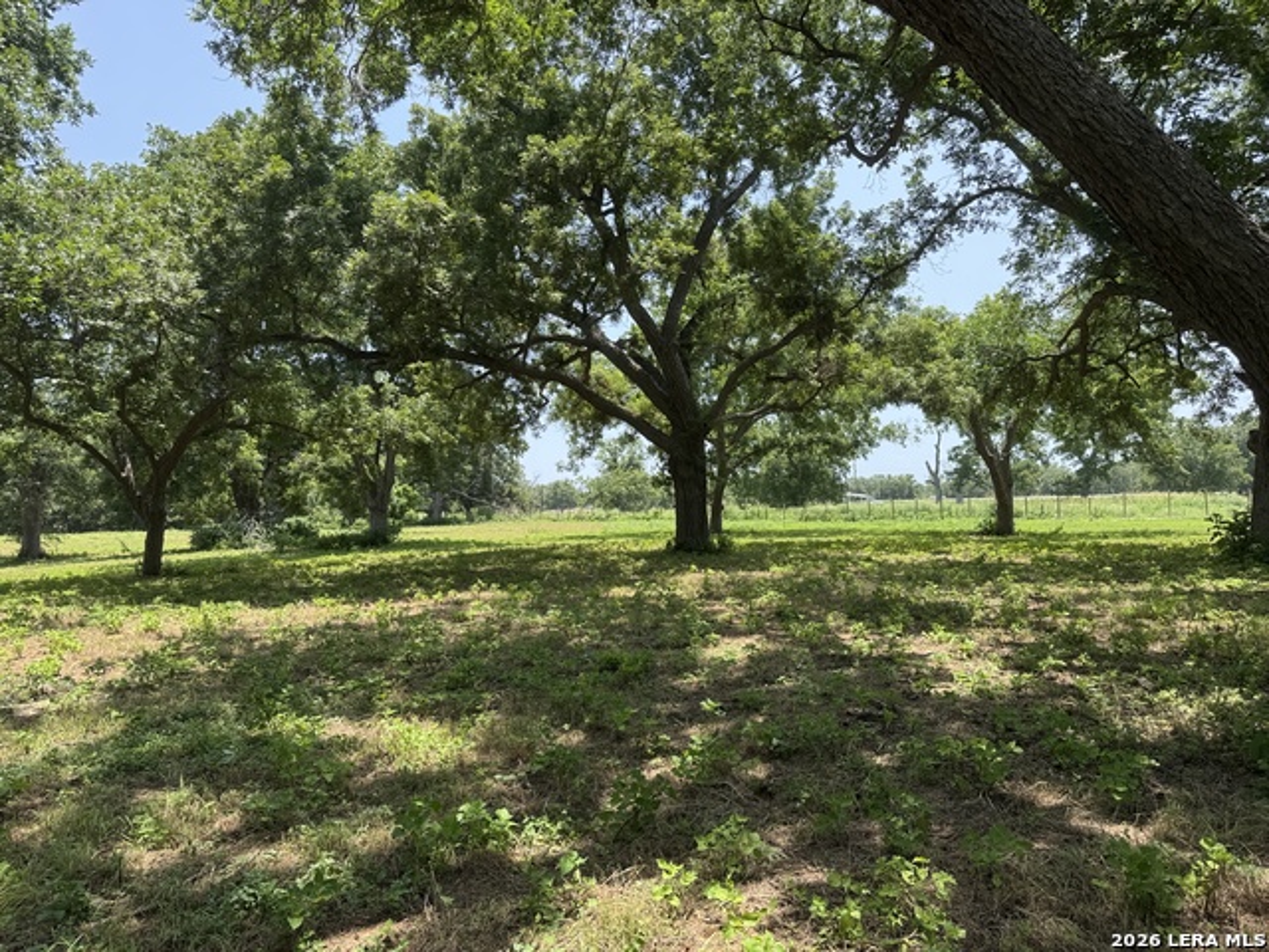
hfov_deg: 71.6
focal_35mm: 24
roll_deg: +0.9
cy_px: 476
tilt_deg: +0.9
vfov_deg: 56.8
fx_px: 880
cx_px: 634
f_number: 1.78
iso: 80
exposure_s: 1/1151
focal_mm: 6.76
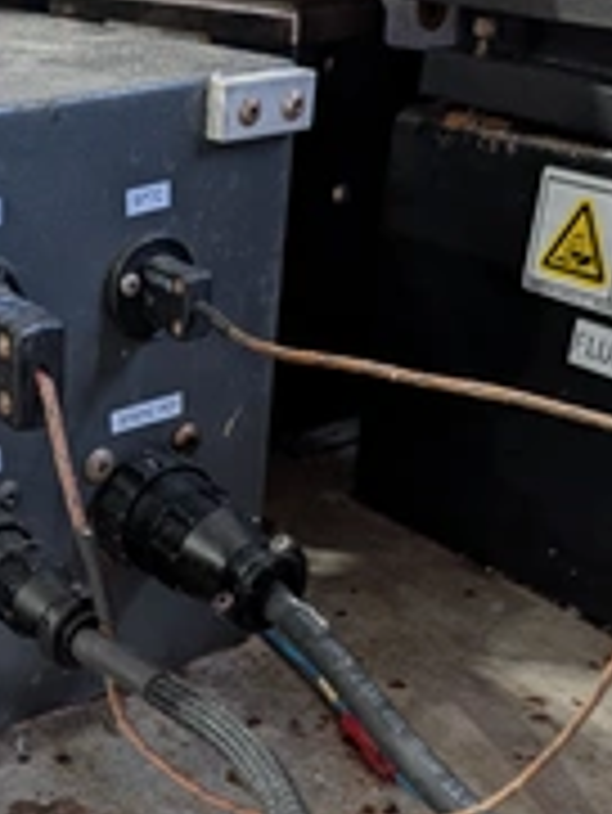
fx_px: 1248
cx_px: 47
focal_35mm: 53
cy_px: 801
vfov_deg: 33.3
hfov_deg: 26.5
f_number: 1.68
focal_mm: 6.9
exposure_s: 1/87.8
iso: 34
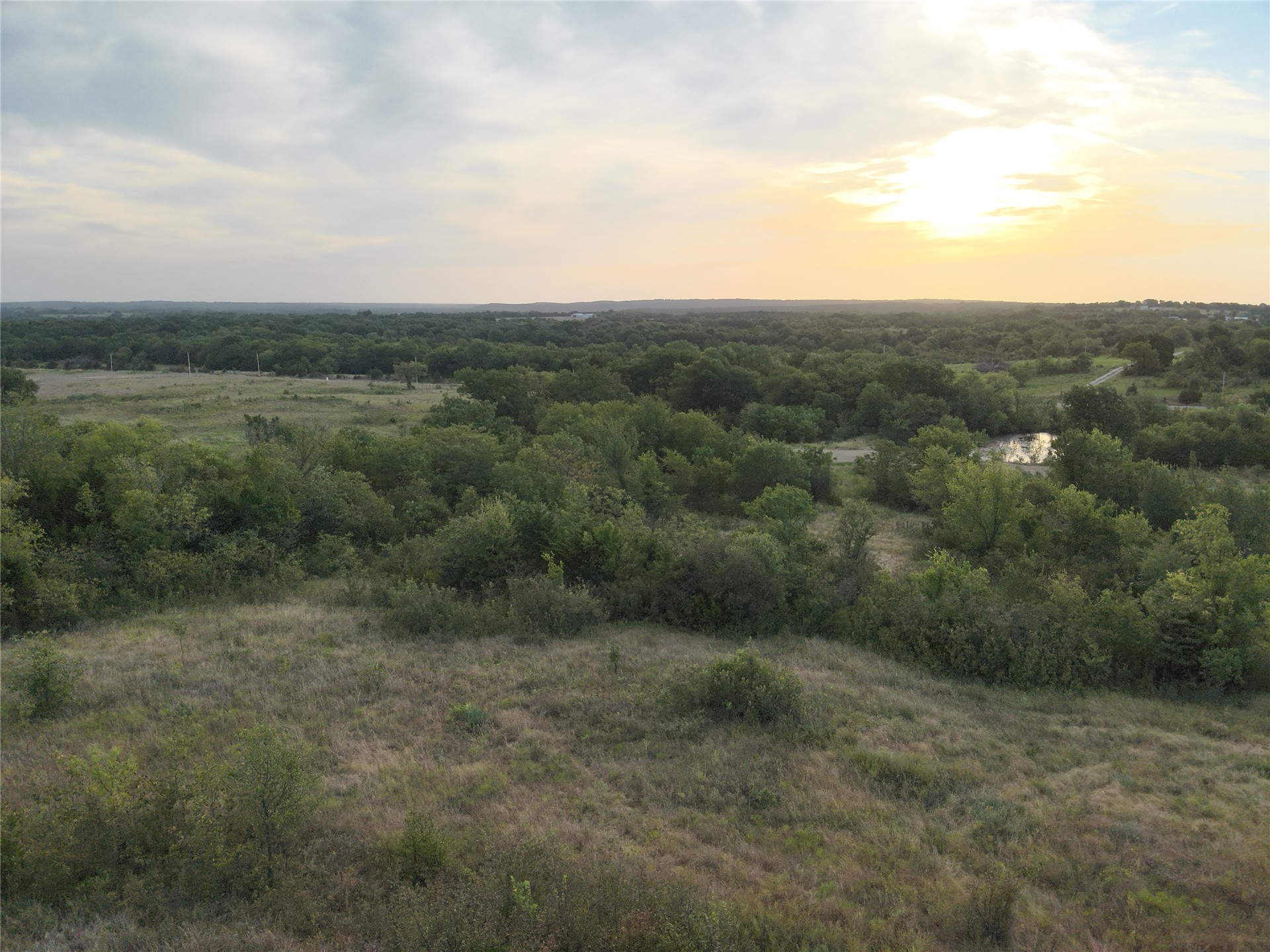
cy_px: 476
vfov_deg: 56.8
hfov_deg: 71.6
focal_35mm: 24
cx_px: 635
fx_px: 881
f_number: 2.8
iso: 100
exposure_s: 1/500
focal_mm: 4.4
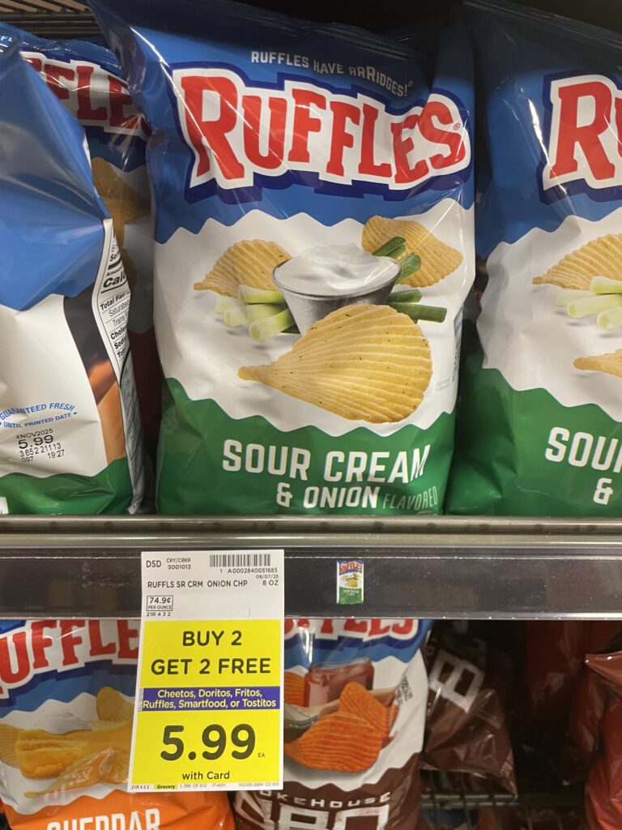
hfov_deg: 53.1
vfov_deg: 67.3
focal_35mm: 26
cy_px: 415
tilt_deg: -28.2
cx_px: 311
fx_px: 623
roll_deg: -1.8
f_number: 1.6
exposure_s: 1/60
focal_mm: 4.2
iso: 160
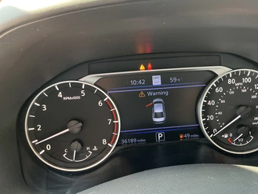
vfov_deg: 41.8
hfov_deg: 53.6
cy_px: 105
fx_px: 254
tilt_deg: -26.7
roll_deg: +1.1
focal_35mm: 34
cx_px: 153
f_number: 1.8
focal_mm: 3
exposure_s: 1/60
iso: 100
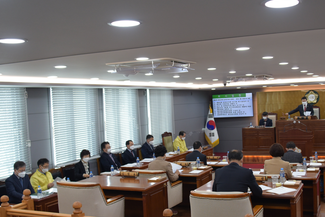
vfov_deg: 31.2
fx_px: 388
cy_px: 123
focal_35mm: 43
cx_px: 211
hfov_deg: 44.9
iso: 1250
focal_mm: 28
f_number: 4
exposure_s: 1/400
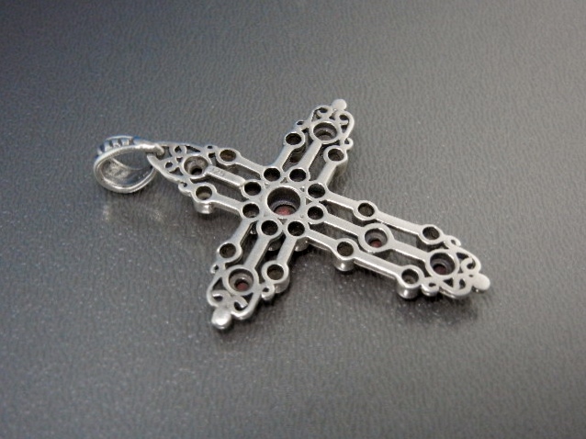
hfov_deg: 36.8
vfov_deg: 28.0
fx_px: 880
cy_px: 220
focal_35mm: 52
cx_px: 293
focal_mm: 9.3
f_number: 7.8
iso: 800
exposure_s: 1/30
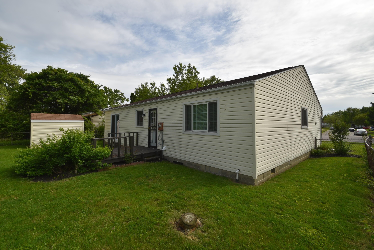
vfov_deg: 77.4
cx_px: 187
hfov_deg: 100.3
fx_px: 156
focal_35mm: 15
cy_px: 125
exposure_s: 1/200
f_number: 11
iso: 100
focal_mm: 10
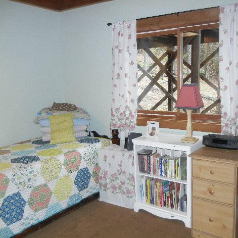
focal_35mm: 36
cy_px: 120
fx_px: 280
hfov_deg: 46.0
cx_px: 130
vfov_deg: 46.0
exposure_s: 1/30
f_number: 3.5
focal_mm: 5.4
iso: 398
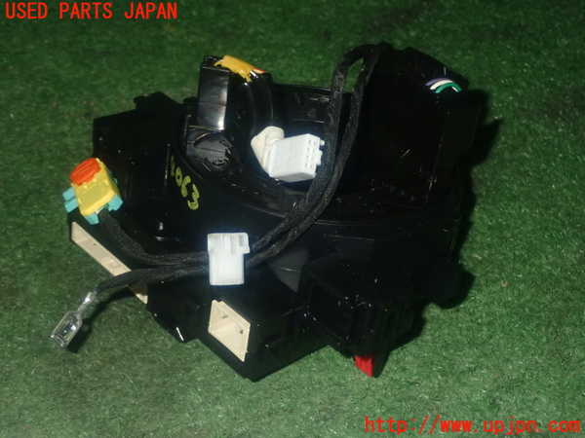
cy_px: 219
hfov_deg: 31.2
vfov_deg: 23.7
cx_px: 292
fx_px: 1048
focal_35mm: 62
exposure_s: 1/60
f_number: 10
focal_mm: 11.09
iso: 800
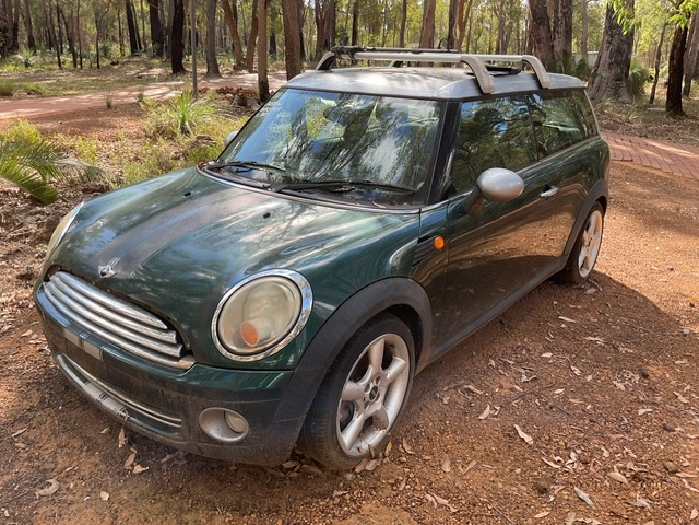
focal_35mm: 29
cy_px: 262
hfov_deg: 61.7
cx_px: 350
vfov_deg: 48.2
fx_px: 586
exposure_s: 1/197
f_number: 1.8
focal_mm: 3
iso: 16
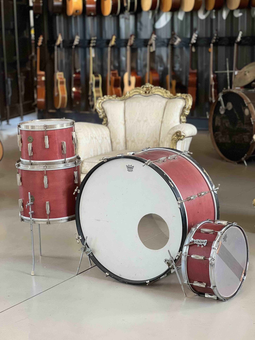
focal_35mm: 77
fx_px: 756
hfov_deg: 19.1
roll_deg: +1.5
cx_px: 128
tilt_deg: -10.0
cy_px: 170
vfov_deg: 25.3
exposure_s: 1/121
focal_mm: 9
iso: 200
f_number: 2.8
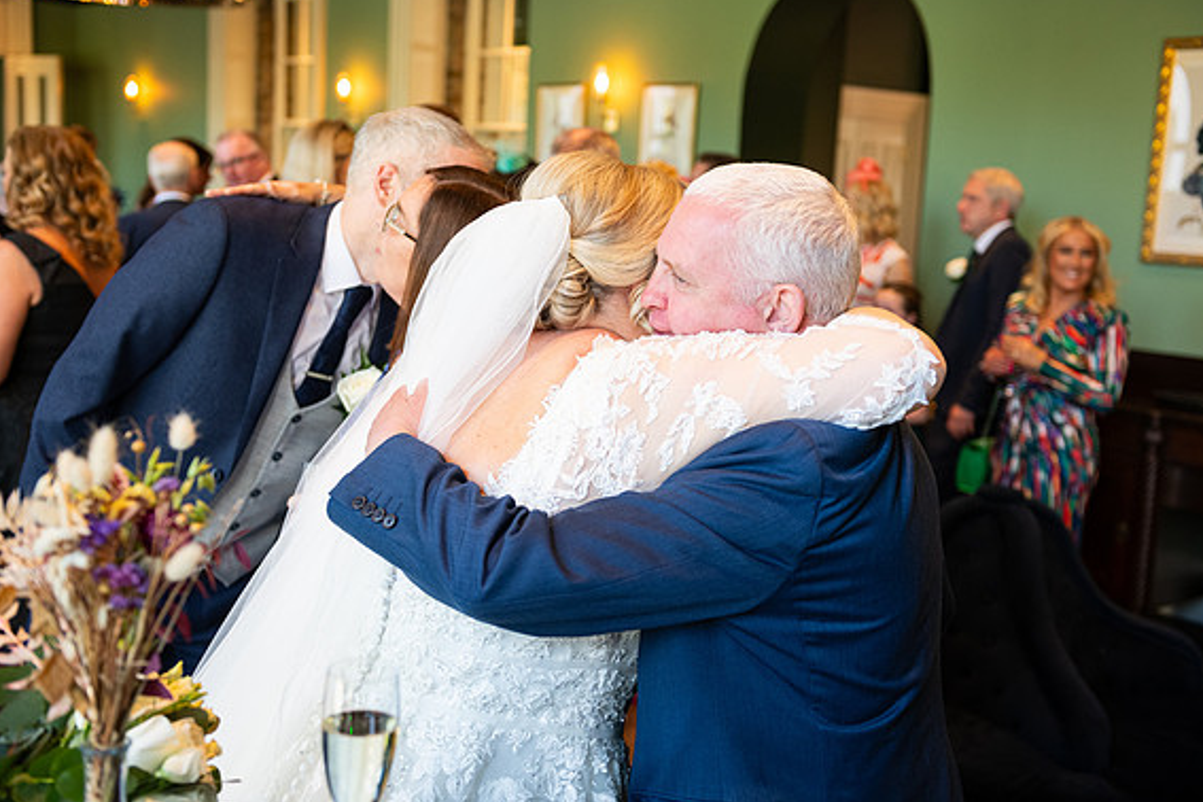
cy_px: 398
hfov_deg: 45.4
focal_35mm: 43
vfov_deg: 31.2
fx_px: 1437
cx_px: 594
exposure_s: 1/160
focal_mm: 42
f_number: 3.5
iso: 800
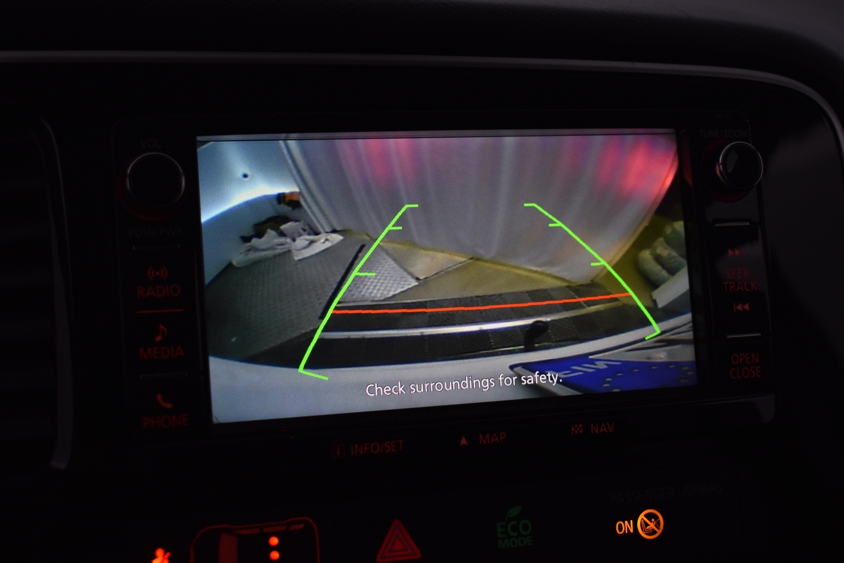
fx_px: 1231
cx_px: 422
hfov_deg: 37.9
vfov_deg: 25.8
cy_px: 282
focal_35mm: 52
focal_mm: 35
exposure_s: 1/60
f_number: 4.5
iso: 450
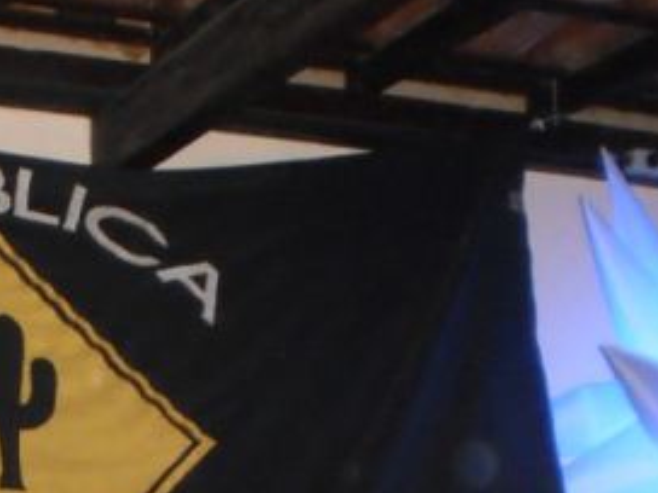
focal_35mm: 106
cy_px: 544
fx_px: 2015
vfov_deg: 13.7
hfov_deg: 17.8
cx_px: -102
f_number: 3.1
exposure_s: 1/30
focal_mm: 6.3
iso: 400
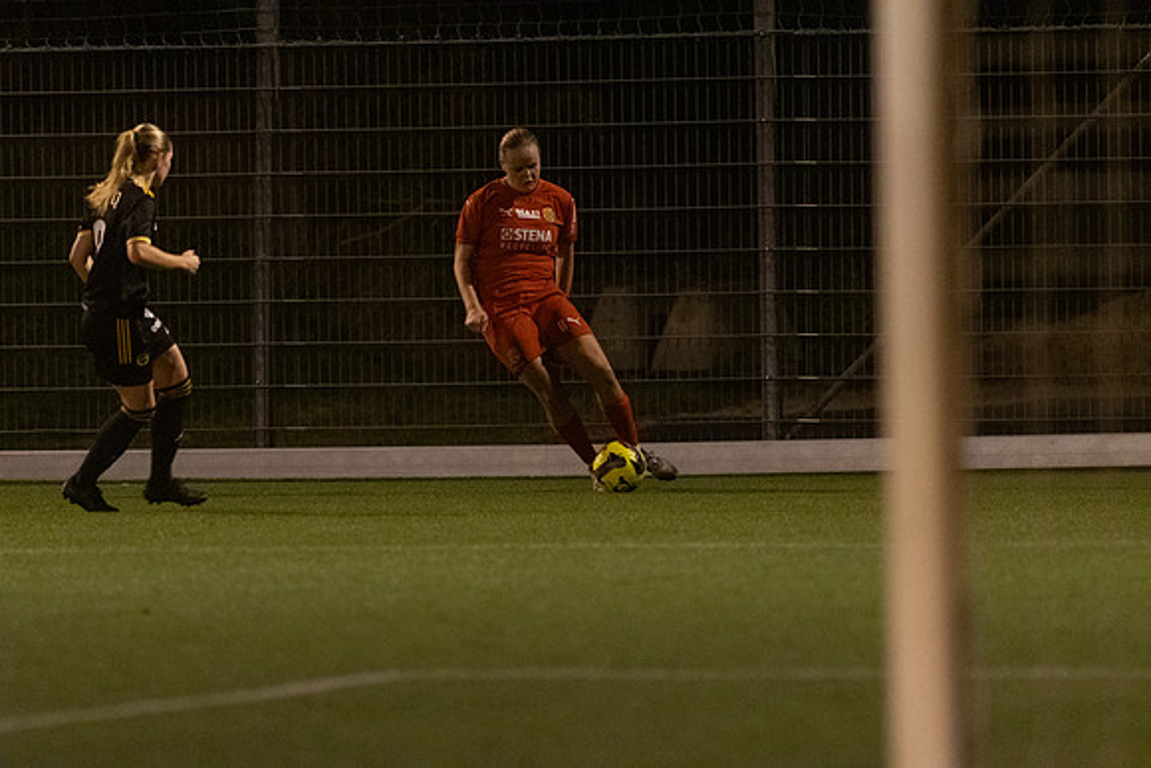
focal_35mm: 450
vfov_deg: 3.1
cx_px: 576
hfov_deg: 4.6
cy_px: 384
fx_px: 14390
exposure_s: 1/640
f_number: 3.2
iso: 8000
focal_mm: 300
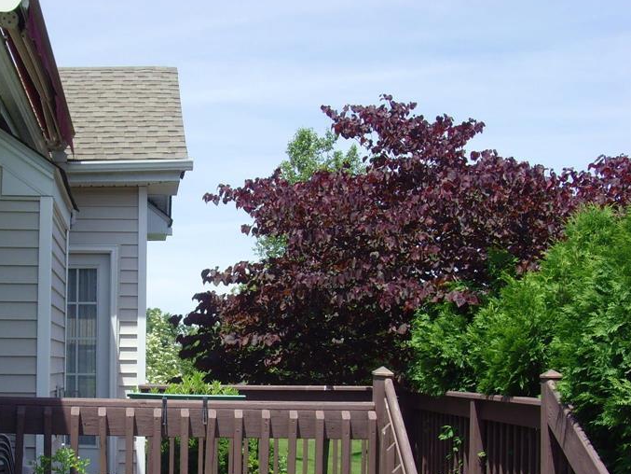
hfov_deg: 32.1
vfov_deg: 24.6
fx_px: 1076
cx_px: 160
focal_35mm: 59
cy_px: 336
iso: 80
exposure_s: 1/250
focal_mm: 6.6
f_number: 6.3
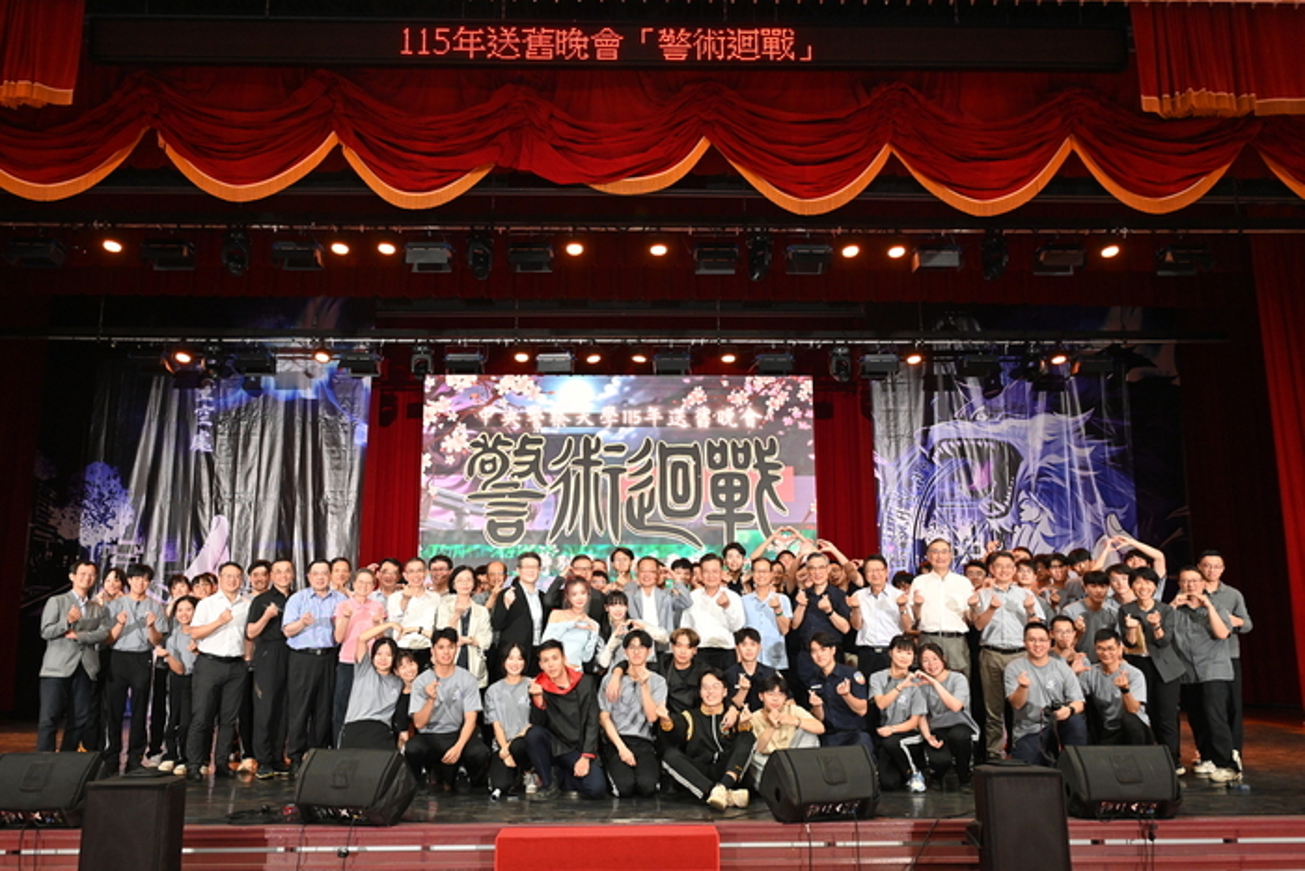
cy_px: 436
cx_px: 652
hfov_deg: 63.6
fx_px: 1051
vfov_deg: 45.0
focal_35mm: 29
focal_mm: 29
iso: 1600
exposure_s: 1/160
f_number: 4
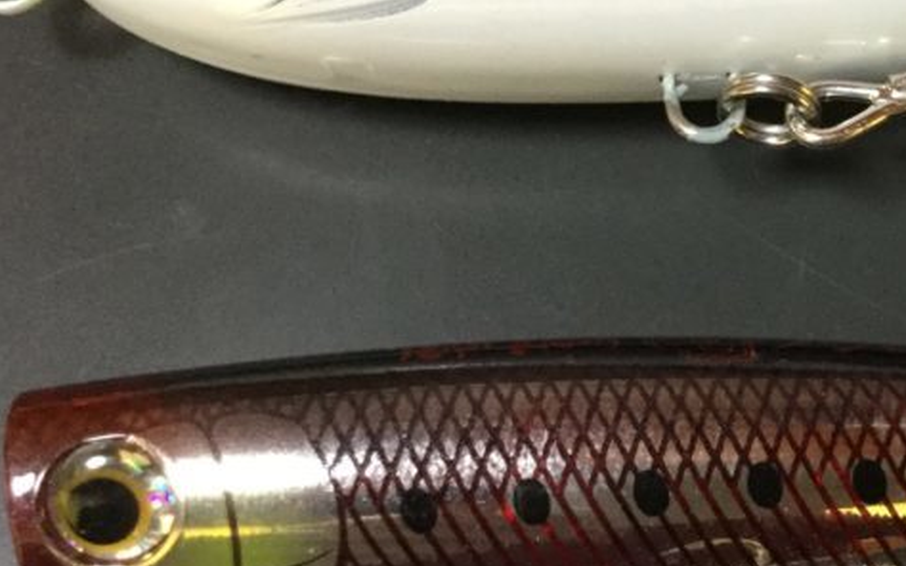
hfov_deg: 27.6
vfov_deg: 18.3
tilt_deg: -70.4
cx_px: 868
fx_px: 1753
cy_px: 210
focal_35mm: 71
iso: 200
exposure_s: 1/30
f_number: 2.4
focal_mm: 3.3
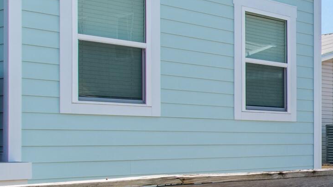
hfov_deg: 25.2
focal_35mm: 65
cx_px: 489
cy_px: 156
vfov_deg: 18.3
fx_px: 574
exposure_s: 1/250
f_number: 8
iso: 100
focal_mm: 10
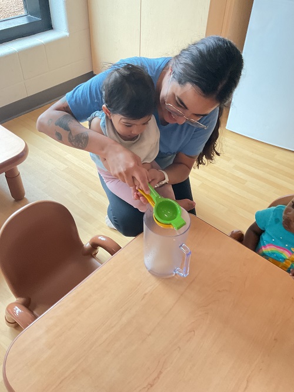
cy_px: 196
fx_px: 328
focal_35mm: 29
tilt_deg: -43.3
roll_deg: +1.0
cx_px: 147
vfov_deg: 61.6
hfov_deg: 48.3
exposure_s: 1/50
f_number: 1.8
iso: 100
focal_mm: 3
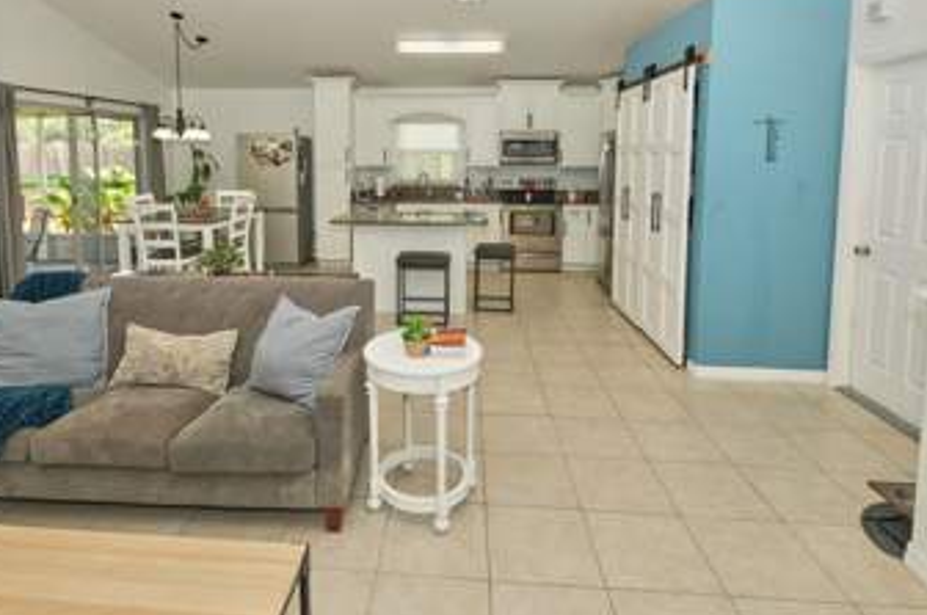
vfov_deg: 60.0
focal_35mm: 20
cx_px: 422
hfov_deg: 83.9
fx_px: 514
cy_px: 194
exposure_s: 1/200
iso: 400
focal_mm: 14
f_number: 4
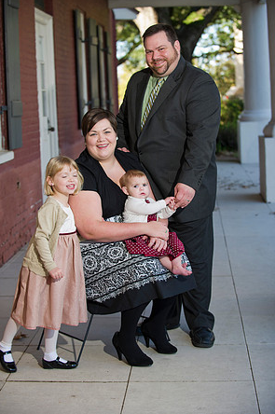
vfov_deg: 28.5
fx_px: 815
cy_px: 205
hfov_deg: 19.1
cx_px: 138
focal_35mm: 71
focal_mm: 70
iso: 250
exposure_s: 1/250
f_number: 3.2
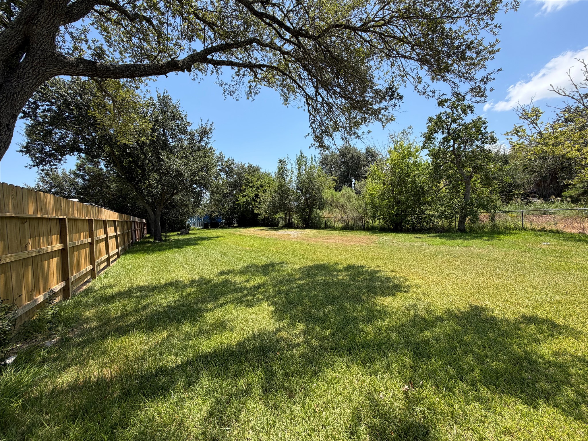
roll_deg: +4.0
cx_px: 294
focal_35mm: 14
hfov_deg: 102.1
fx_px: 238
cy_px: 220
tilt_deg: -2.2
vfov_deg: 85.7
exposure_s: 1/770
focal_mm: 2.22
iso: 40
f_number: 2.2
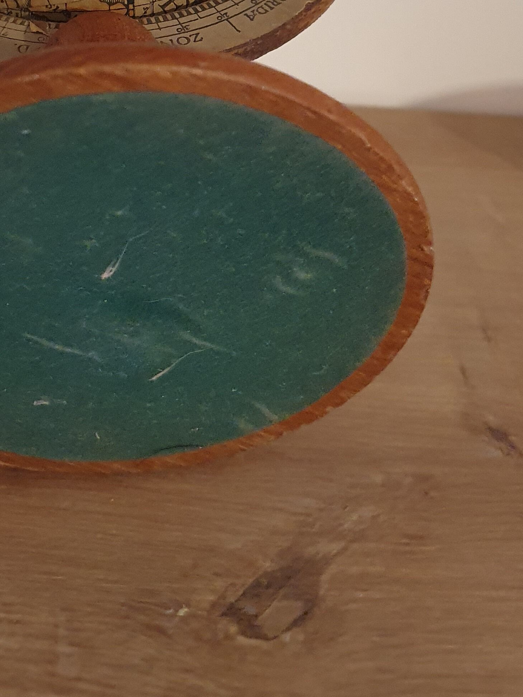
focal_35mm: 54
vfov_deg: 32.6
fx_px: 1088
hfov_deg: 26.8
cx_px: 152
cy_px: -6
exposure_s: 1/50
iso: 500
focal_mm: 4.32
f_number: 1.5
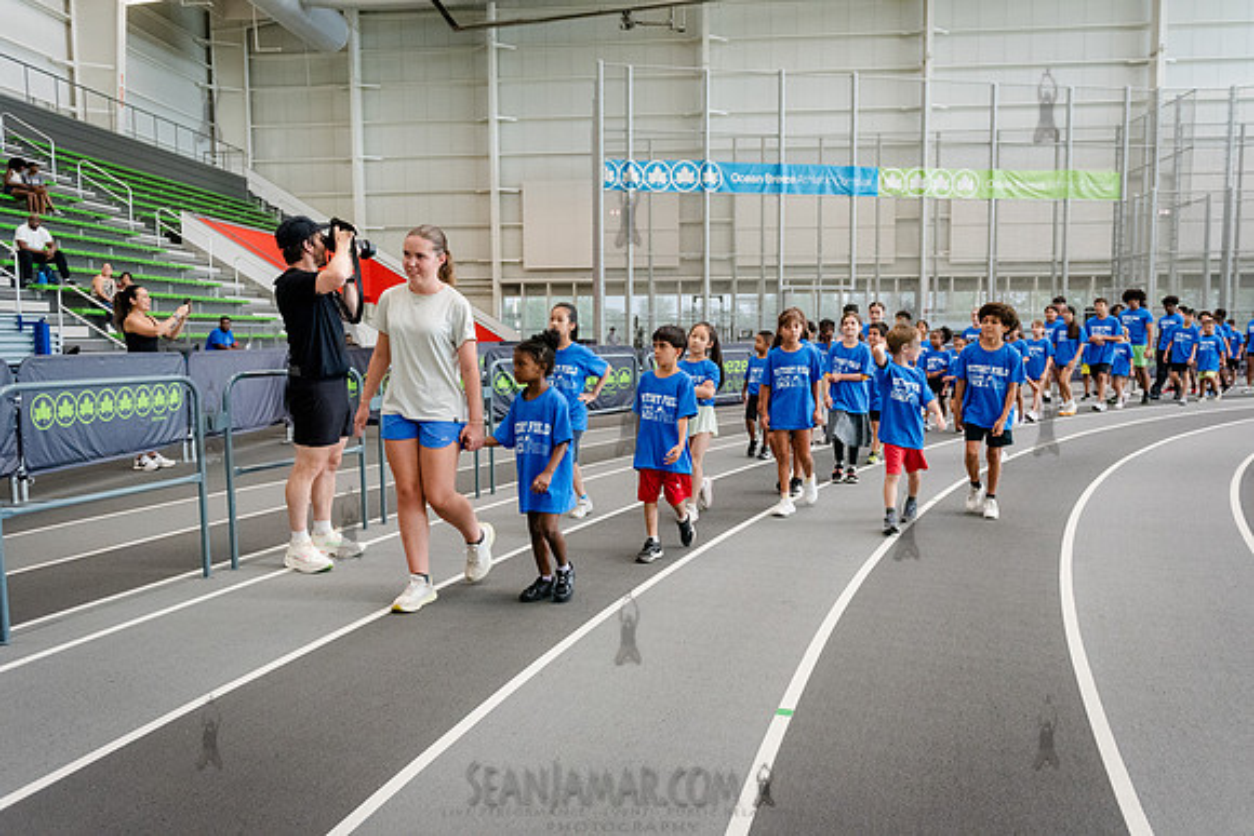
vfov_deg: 48.0
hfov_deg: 67.4
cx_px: 627
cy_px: 418
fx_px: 941
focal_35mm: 27
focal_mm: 27
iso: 6400
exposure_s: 1/640
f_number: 4
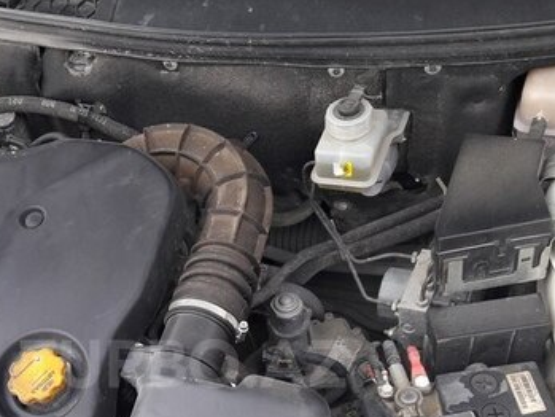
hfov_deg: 35.8
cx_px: 183
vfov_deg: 26.7
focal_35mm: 53
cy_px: 364
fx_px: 850
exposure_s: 1/33
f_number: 1.9
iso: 64
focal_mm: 3.7
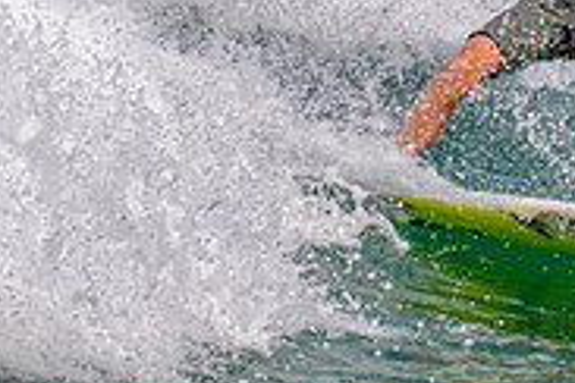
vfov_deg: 0.5
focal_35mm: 2935
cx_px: 796
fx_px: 46875
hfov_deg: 0.7
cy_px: 50
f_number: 11
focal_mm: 720
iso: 640
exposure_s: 1/2000
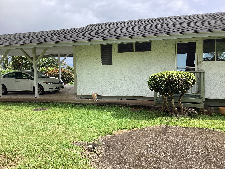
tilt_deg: -7.7
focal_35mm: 31
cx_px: 112
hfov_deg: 58.4
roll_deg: +0.0
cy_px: 84
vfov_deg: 45.4
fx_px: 201
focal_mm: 3.3
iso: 25
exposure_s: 1/405
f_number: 2.4
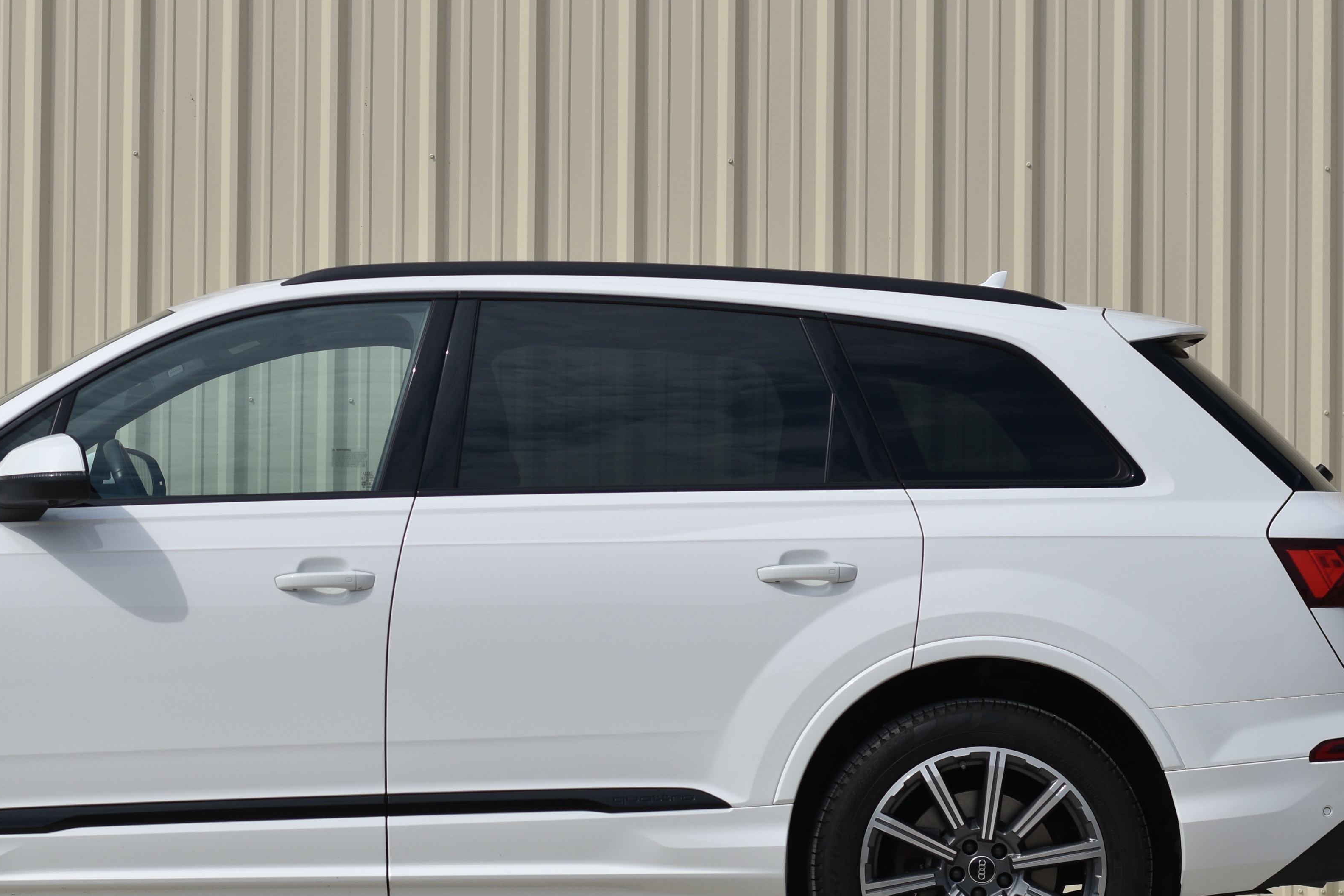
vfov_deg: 9.7
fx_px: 5301
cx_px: 405
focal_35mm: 142
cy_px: 506
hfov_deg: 14.4
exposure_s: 1/4000
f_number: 4
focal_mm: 50
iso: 100
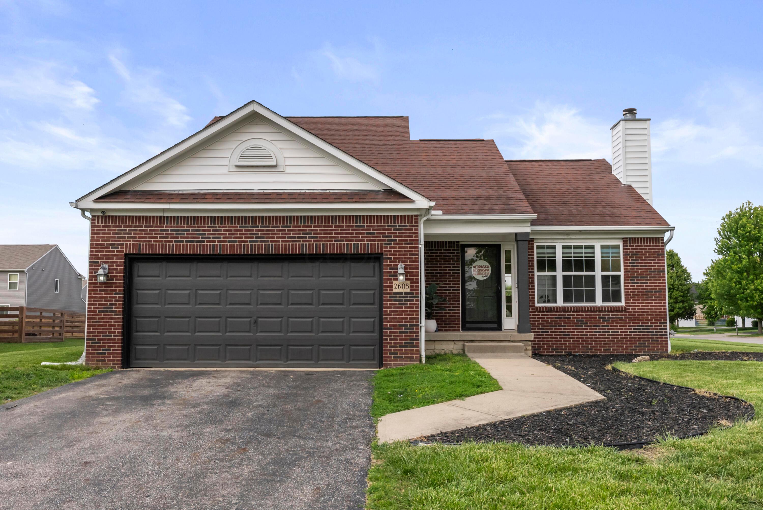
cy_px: 255
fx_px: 659
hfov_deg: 60.1
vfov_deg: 42.2
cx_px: 382
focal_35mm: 31
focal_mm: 31.1
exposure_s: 1/1250
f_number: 9
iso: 640
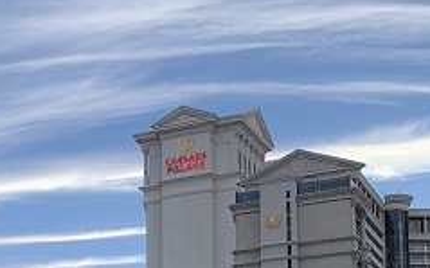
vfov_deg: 13.3
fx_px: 1089
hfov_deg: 21.5
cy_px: 391
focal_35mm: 93
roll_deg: -1.7
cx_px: -3
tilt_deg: +10.2
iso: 25
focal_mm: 4.25
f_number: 1.8
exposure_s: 1/483
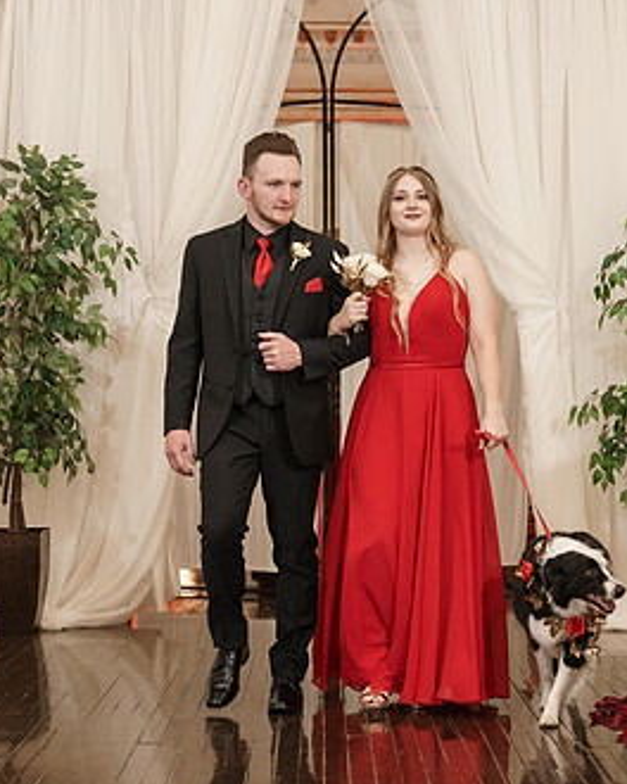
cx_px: 418
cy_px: 432
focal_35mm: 83
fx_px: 1925
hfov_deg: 18.4
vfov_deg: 23.0
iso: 2000
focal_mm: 41
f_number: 4
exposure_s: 1/160
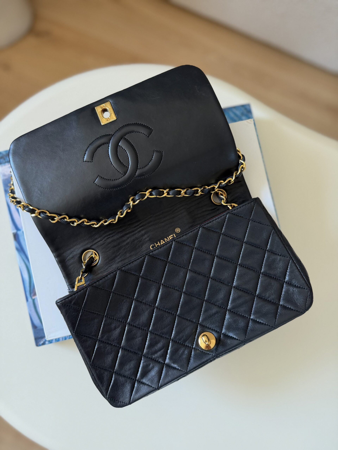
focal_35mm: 24
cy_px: 225
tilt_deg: -84.5
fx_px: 312
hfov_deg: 56.8
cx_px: 169
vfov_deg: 71.6
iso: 200
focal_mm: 6.76
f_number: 1.78
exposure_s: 1/90
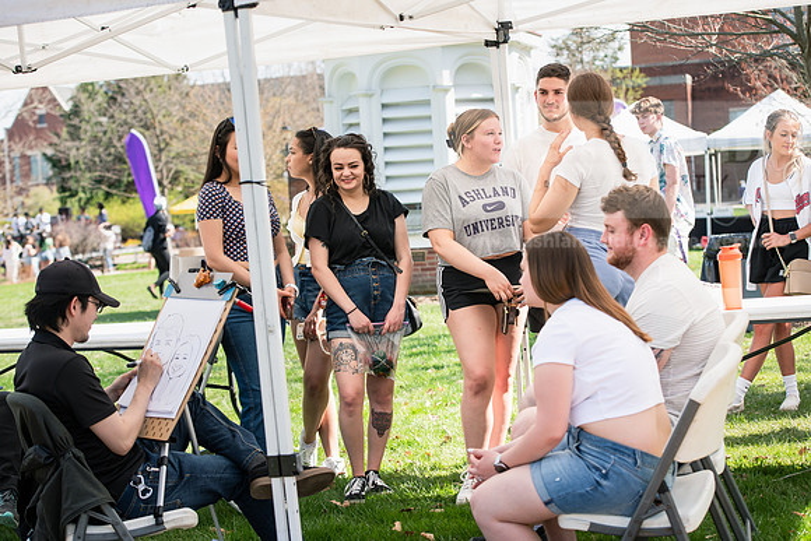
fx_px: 1577
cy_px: 270
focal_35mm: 70
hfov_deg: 28.8
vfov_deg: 19.5
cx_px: 406
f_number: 4.5
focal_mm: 70
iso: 160
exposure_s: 1/250
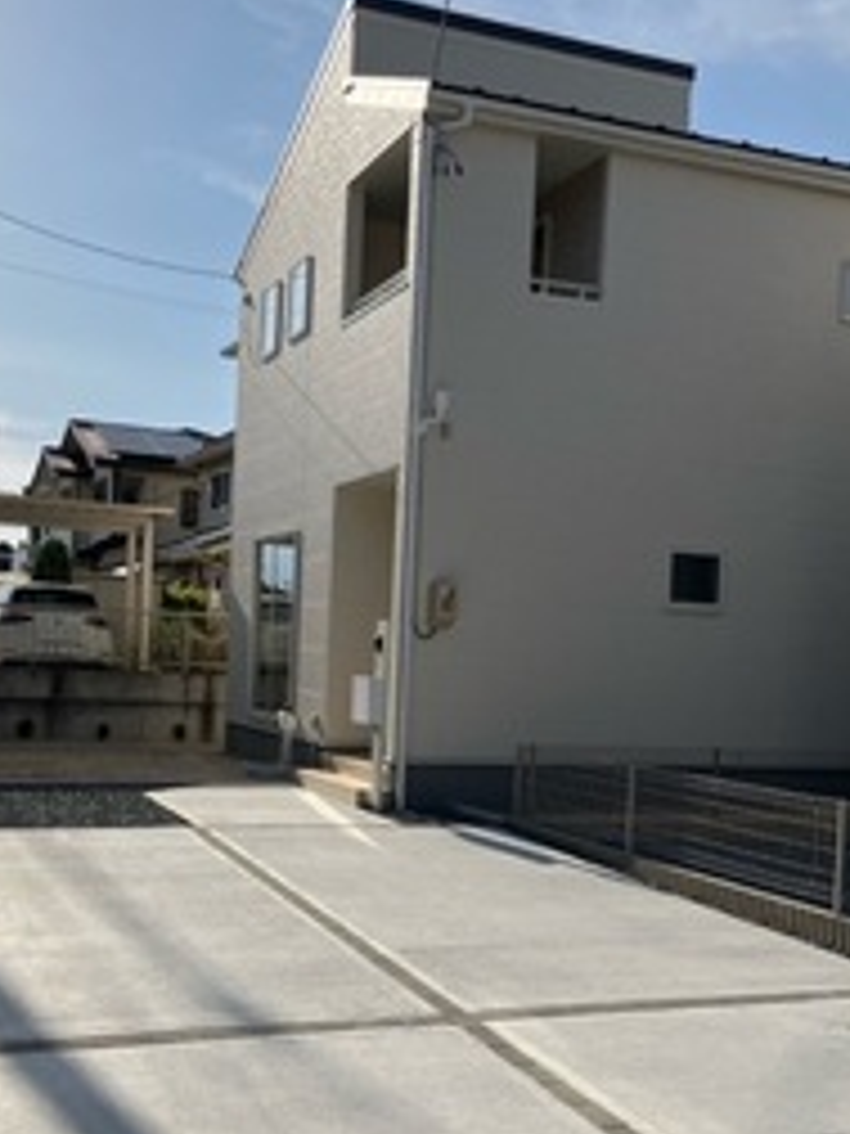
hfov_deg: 35.9
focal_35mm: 40
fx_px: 1310
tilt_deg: -0.8
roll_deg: -2.0
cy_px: 693
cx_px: 351
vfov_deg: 46.5
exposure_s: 1/3472
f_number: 1.8
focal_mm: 3.99
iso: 32
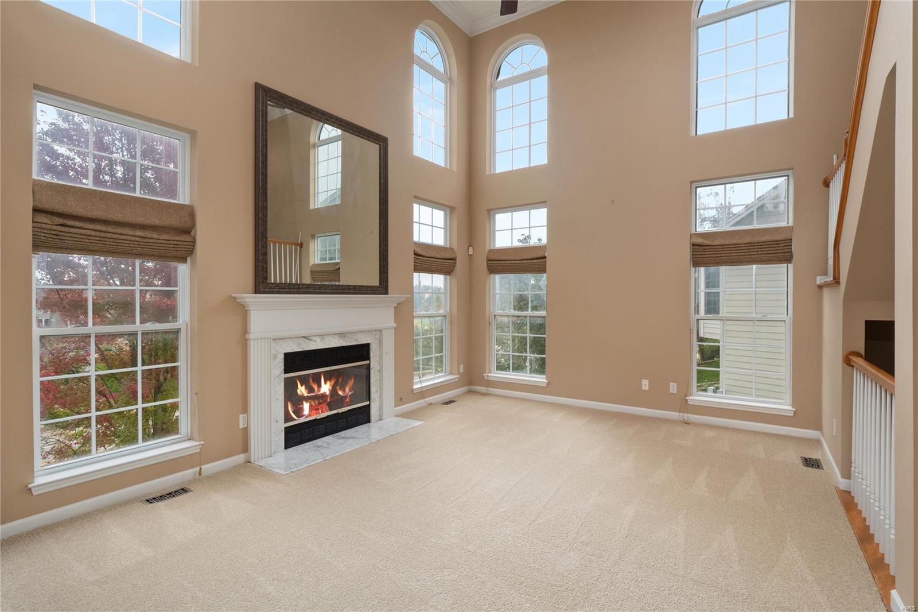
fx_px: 408
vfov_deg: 73.7
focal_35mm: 16
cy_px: 306
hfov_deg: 96.7
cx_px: 459
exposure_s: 1/15
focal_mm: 8
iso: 400
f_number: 8
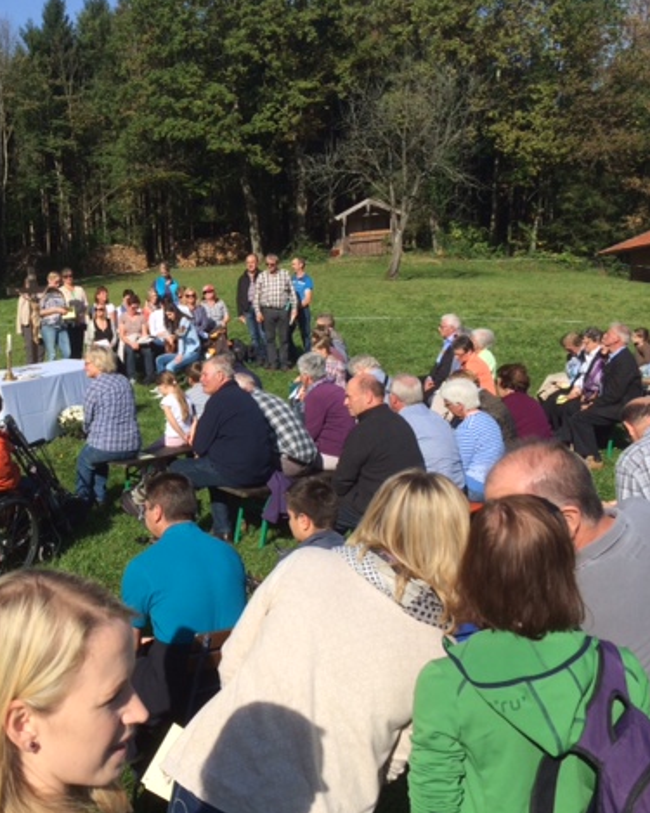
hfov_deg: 35.7
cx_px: 99
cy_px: 409
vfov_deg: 45.8
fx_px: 962
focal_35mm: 40
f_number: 2.2
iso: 32
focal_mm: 4.12
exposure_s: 1/2053
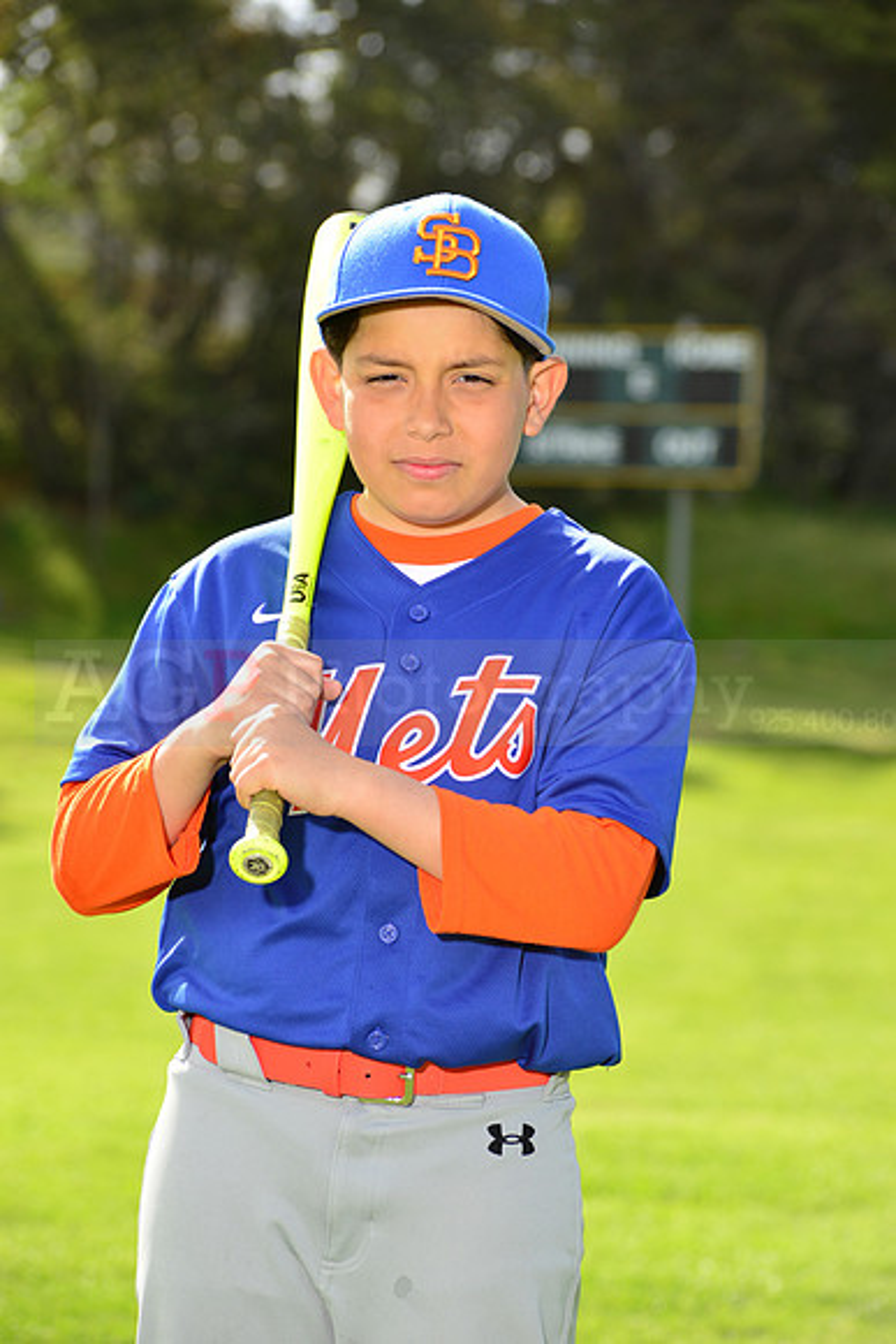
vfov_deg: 14.2
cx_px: 448
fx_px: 5410
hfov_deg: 9.5
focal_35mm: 145
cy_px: 672
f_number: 8
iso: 200
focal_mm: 145
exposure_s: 1/250
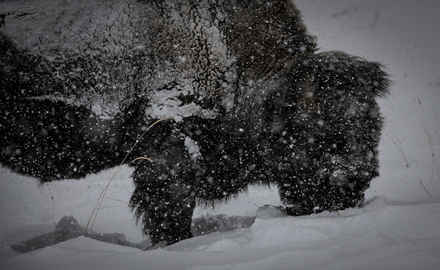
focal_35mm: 271
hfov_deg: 7.8
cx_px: 272
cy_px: 107
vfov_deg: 4.8
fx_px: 3228
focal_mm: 200
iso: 160
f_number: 10
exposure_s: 1/1000
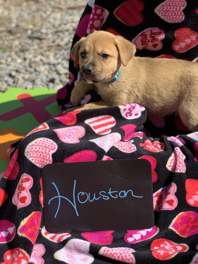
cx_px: 99
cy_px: 132
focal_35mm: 52
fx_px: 397
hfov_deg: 28.0
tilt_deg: -31.3
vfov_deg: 36.8
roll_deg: +4.8
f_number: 2.4
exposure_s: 1/799
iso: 16
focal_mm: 6
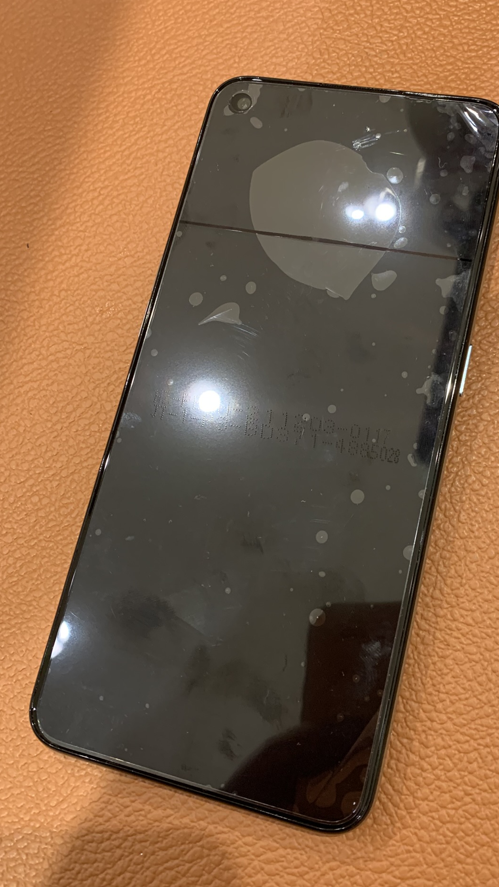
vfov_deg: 62.6
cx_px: 317
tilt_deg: -74.7
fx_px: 729
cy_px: 443
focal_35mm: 31
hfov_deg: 37.5
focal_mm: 4.25
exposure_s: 1/50
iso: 200
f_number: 1.8
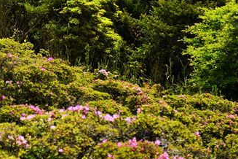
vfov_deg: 6.2
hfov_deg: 9.2
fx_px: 1454
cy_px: -42
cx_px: -80
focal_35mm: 220
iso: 100
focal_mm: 60
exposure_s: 1/125
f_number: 5.6
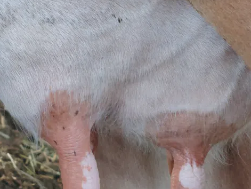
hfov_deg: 8.1
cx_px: 138
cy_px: 116
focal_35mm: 243
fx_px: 1763
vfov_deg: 6.1
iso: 481
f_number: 1.75
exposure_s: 1/33.3
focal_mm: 5.25
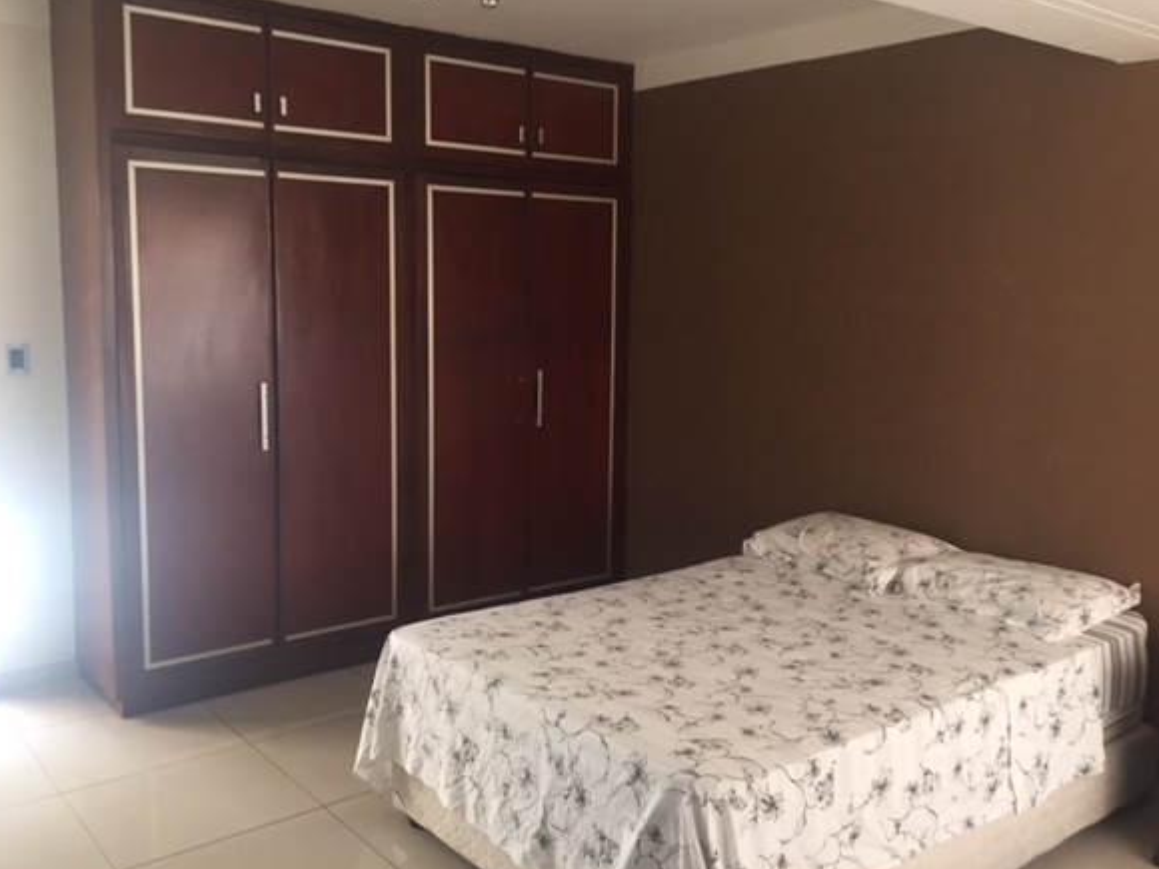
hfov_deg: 56.8
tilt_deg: -6.3
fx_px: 1071
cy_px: 408
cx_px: 615
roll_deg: -1.4
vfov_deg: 44.1
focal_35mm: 32
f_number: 2.2
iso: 160
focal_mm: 4.15
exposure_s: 1/33
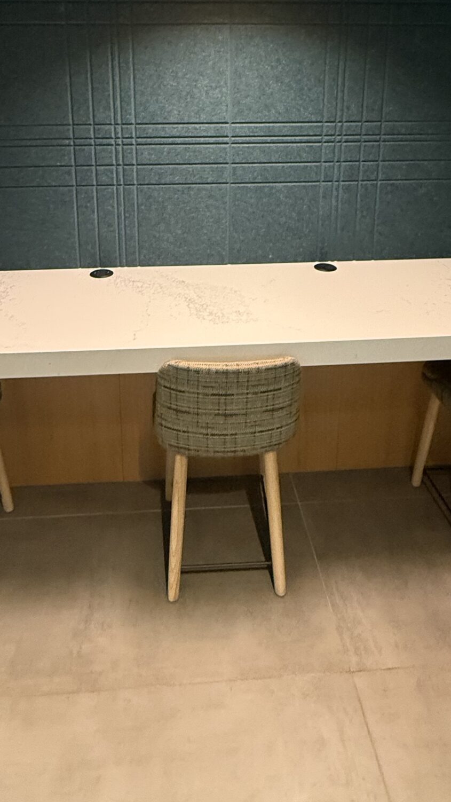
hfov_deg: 44.3
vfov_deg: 67.3
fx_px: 553
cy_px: 200
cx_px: 205
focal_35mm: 26
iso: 400
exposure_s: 1/60
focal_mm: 2.22
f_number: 2.2
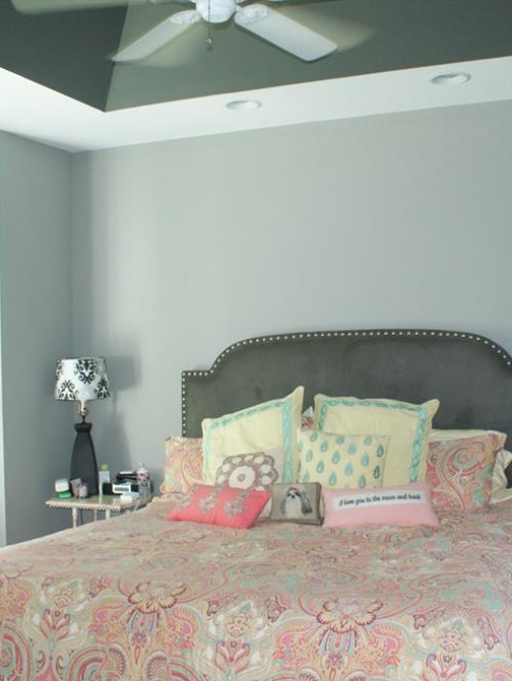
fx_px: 867
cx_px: 286
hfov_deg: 32.9
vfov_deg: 42.9
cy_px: 345
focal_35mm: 44
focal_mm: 20
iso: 800
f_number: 5.6
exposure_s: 1/40
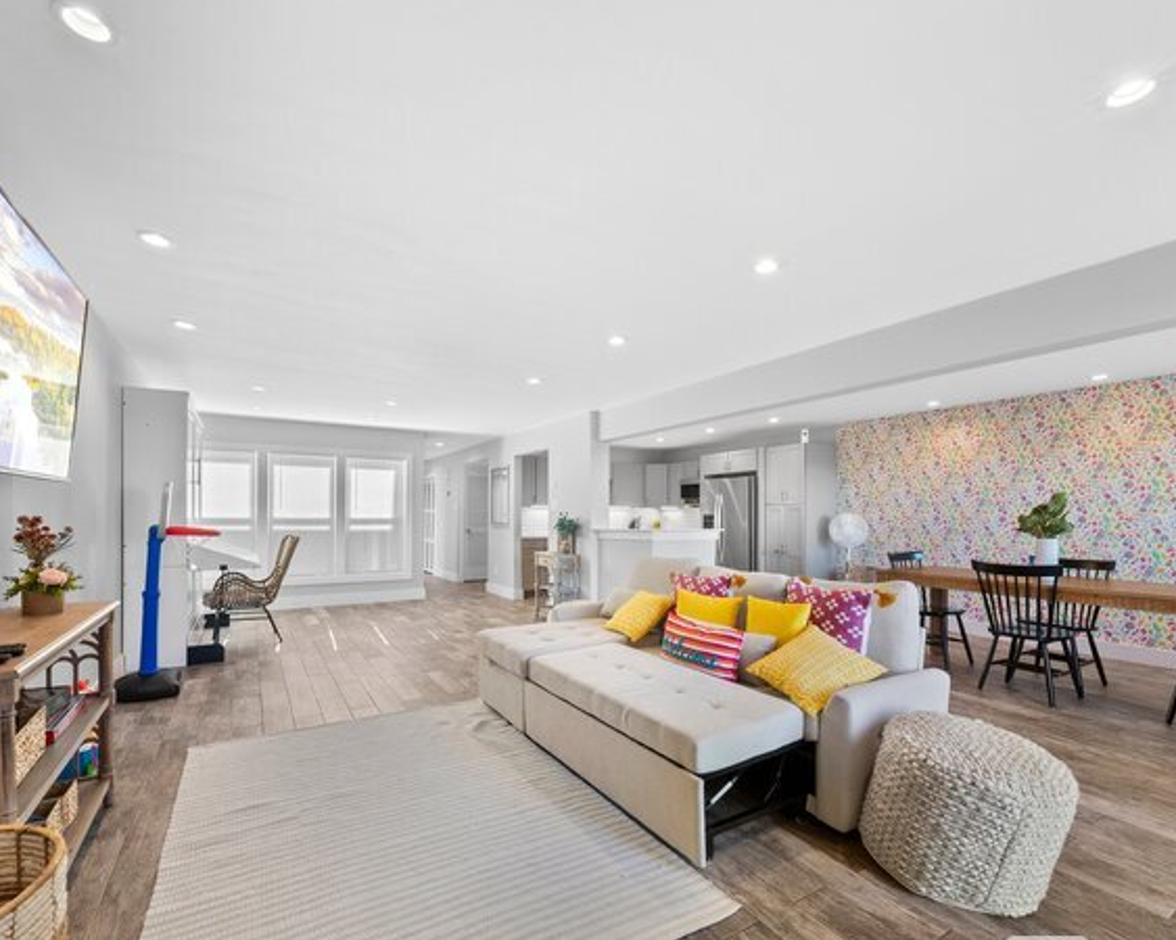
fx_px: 522
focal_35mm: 15
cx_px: 561
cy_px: 497
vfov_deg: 83.9
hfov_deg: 96.7
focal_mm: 12
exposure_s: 1/6
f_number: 11
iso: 800
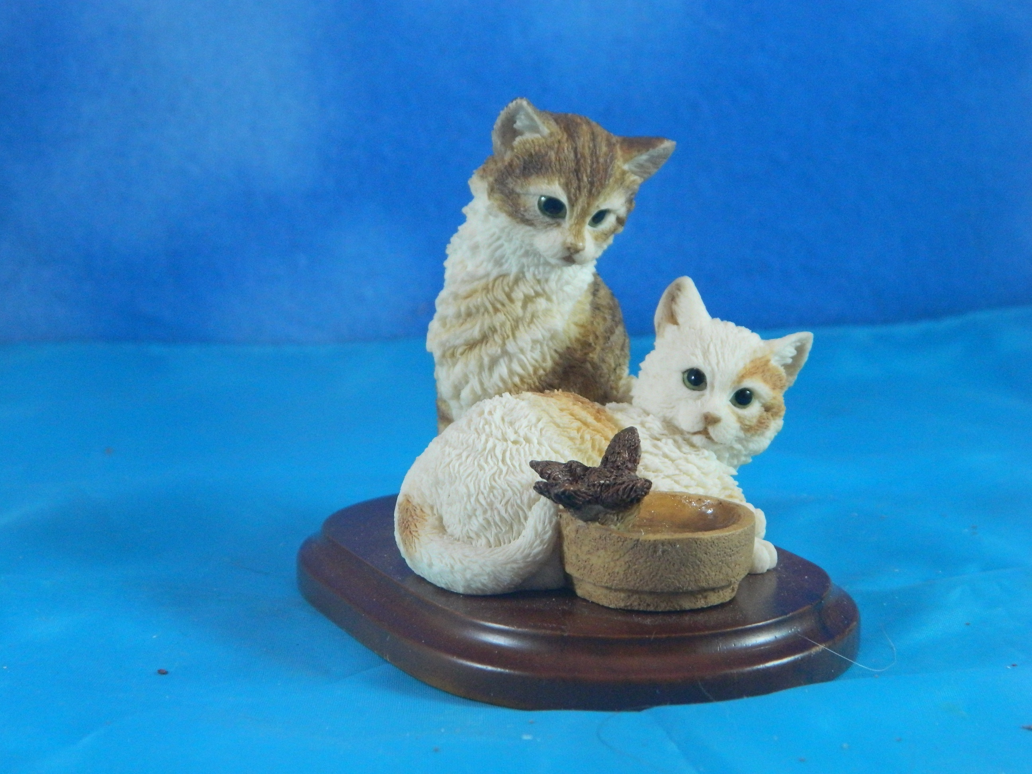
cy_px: 387
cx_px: 516
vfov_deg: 21.0
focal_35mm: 70
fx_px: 2087
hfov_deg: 27.8
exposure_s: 1/40
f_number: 4
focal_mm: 12.6
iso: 400
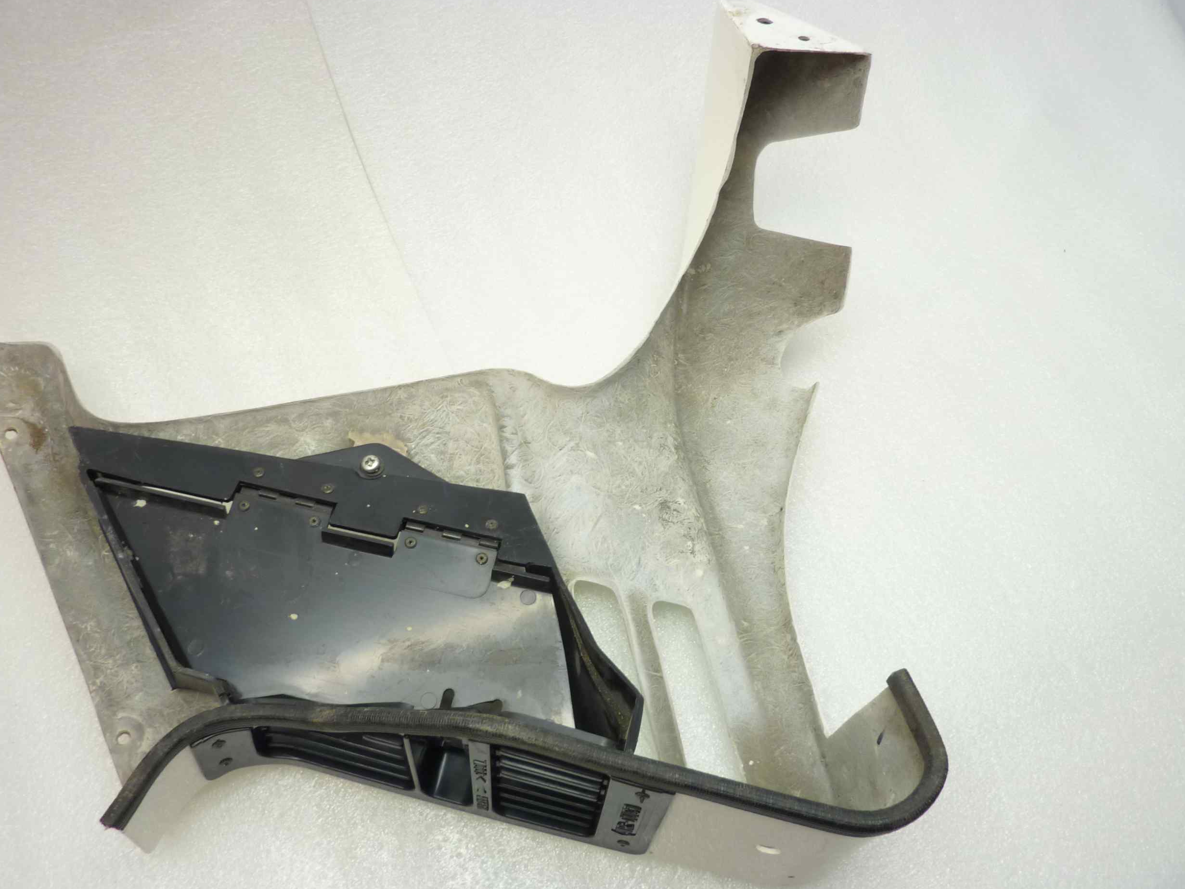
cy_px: 447
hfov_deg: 67.3
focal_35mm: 26
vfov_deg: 53.1
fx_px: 890
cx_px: 589
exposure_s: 1/15
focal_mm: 4.1
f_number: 3.3
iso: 125
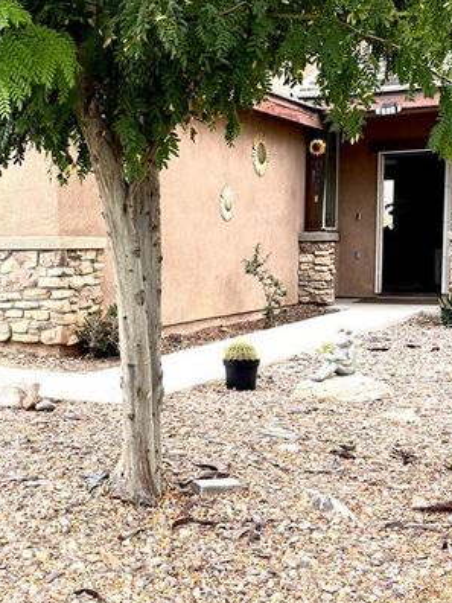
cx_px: 33
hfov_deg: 25.2
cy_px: 345
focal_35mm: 56
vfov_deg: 34.3
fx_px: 975
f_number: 1.6
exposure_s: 1/903
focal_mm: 5.96
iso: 50
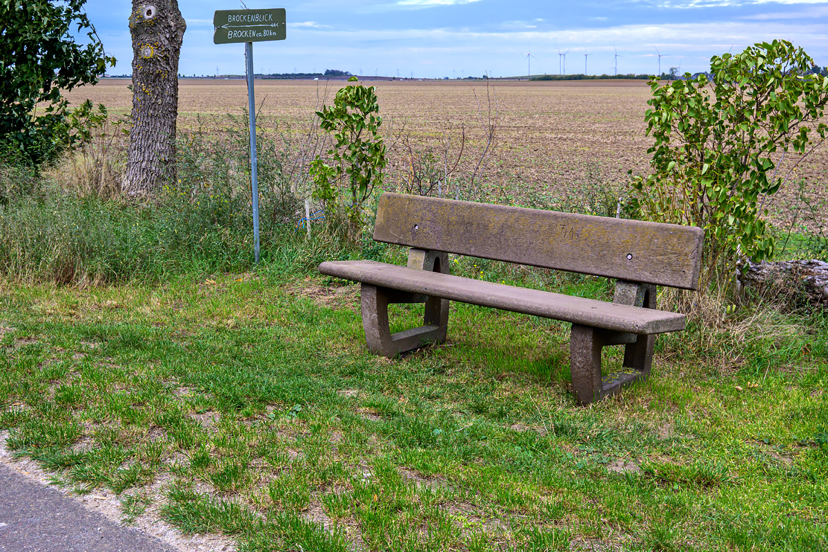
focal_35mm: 40
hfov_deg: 48.7
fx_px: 914
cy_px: 276
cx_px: 414
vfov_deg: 33.6
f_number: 8
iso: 200
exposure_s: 1/350
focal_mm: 26.5
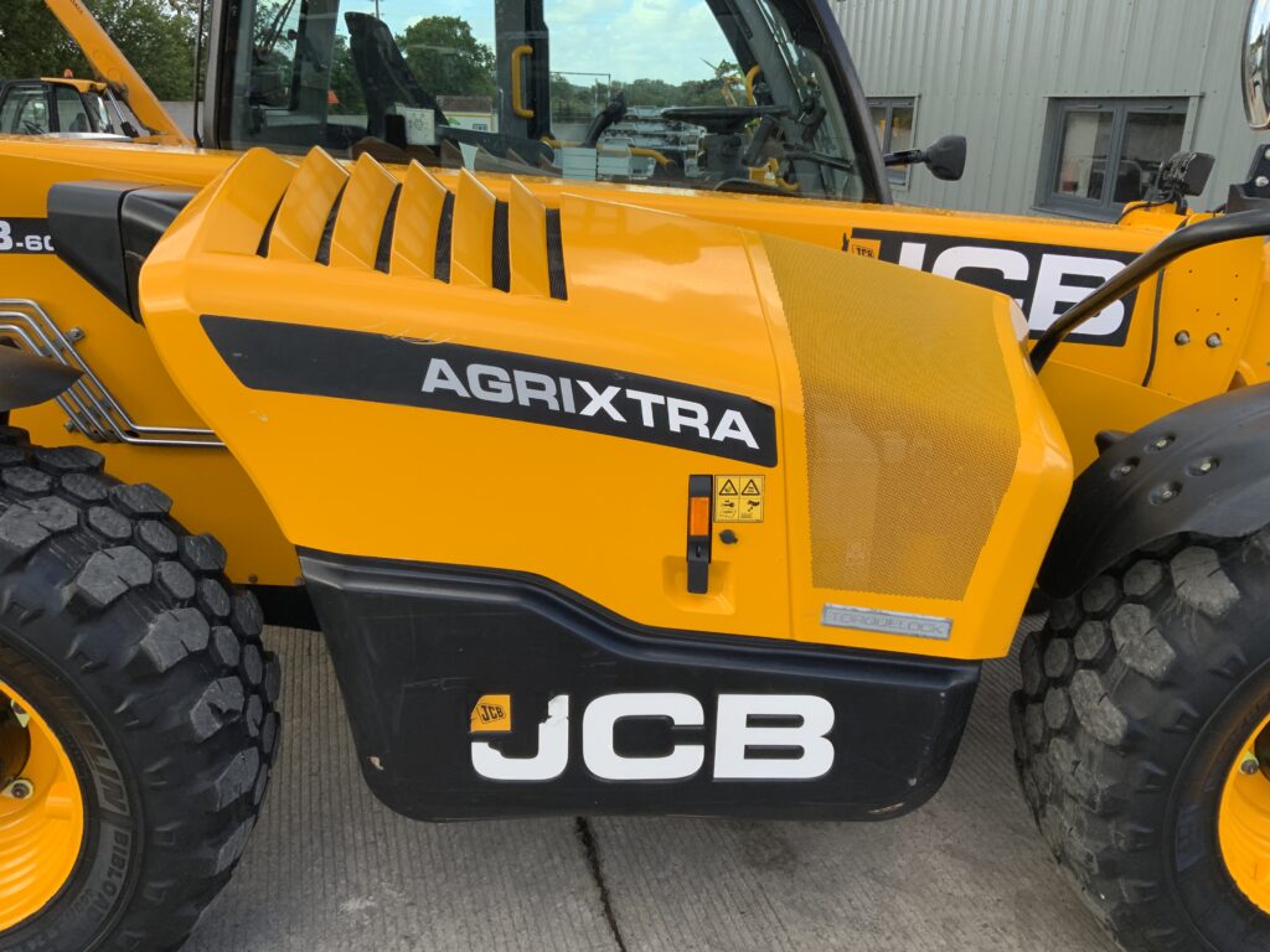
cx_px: 635
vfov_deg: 48.2
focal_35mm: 29
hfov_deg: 61.7
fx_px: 1064
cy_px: 476
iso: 16
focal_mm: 3
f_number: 1.8
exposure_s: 1/269
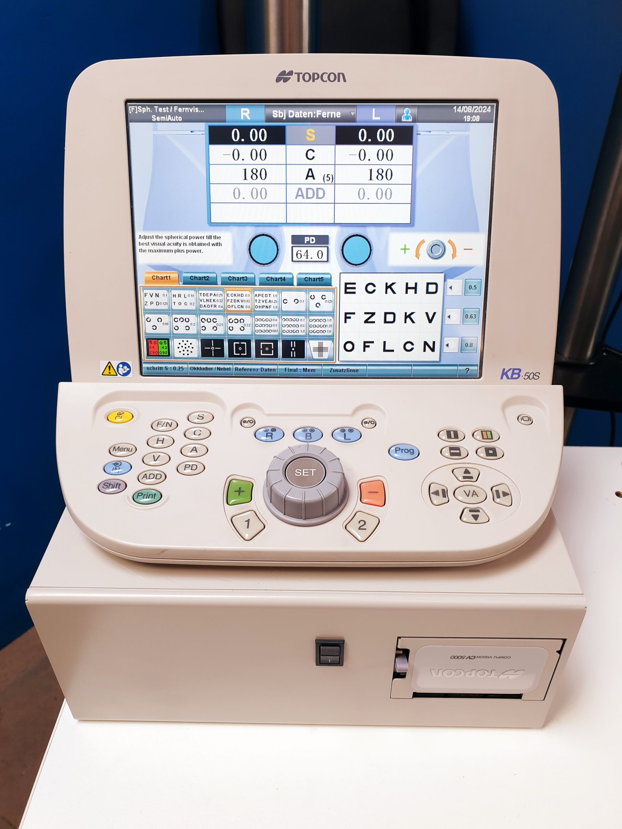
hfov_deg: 53.1
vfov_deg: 67.3
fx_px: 623
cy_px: 414
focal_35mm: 26
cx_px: 311
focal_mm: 4.3
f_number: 2.4
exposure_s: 1/50
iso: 80
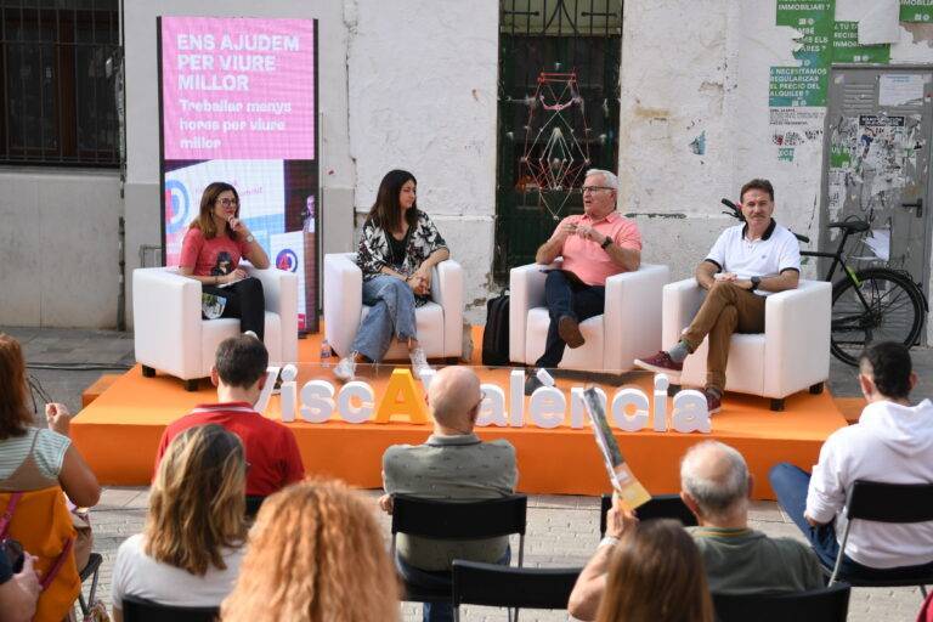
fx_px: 1944
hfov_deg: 27.0
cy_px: 311
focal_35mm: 75
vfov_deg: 18.2
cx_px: 466
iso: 160
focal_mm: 50
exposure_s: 1/1250
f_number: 2.8
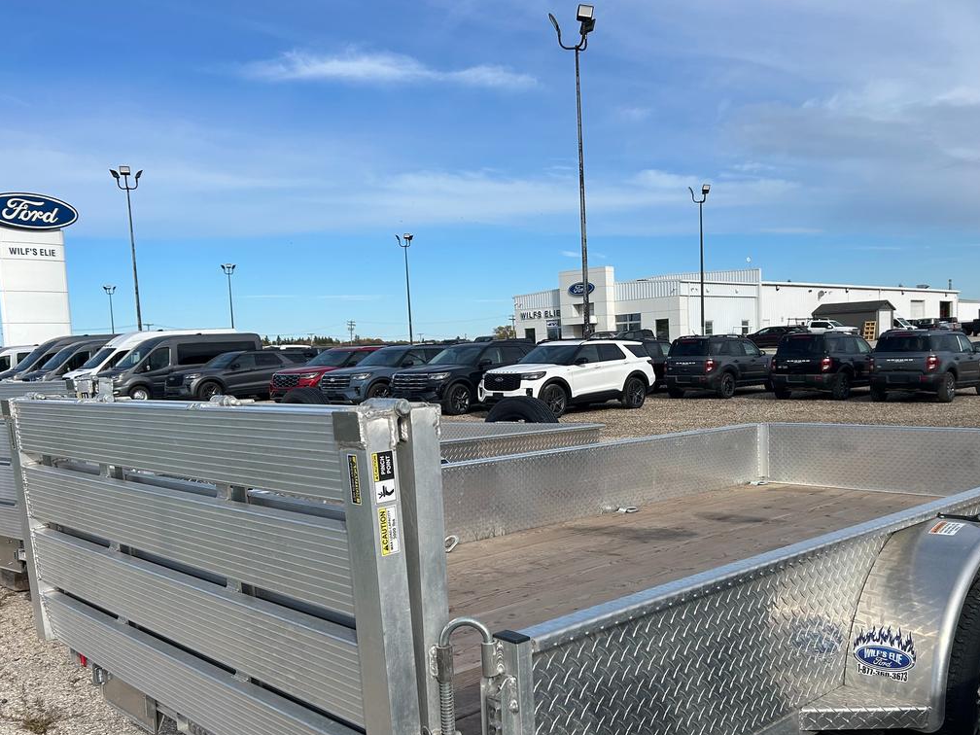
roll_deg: +2.2
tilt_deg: -4.7
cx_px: 574
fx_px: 934
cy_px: 450
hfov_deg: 55.1
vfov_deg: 42.7
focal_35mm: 33
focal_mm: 5.7
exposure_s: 1/4115
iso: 50
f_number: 1.5
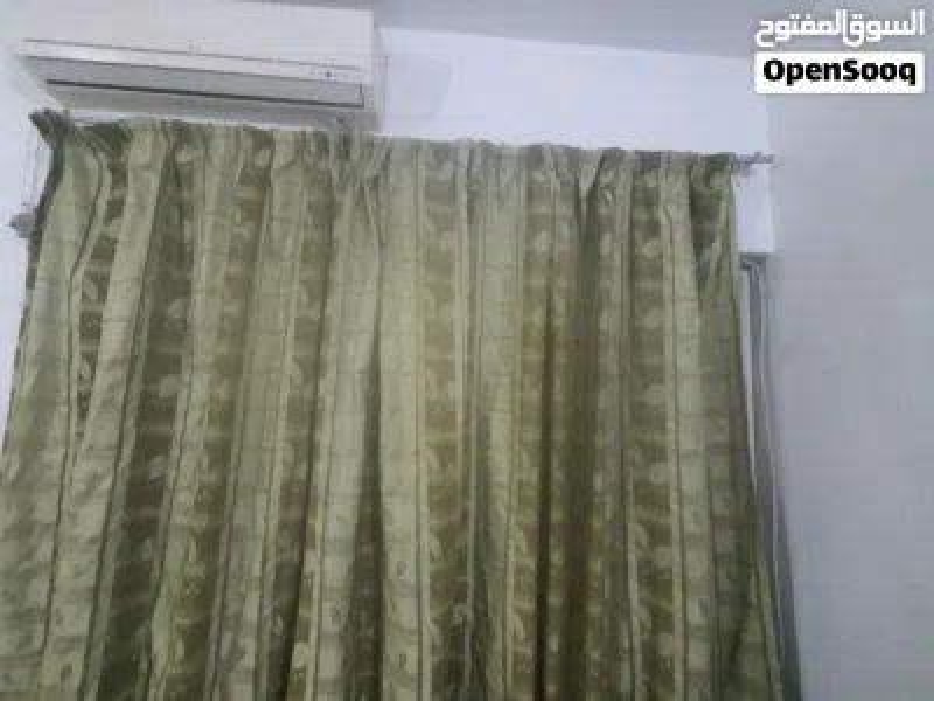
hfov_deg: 106.2
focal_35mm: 13
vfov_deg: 89.9
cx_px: 467
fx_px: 351
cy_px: 350
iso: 800
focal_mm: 1.8
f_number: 2.2
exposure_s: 1/33
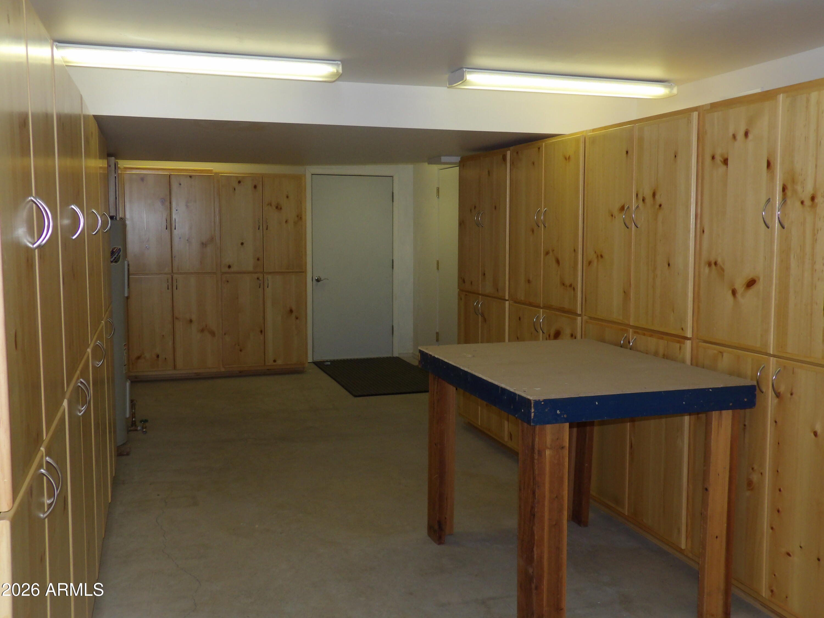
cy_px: 309
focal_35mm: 33
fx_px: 786
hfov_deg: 55.4
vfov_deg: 42.9
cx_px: 412
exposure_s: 1/33
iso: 200
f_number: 3.6
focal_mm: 5.9
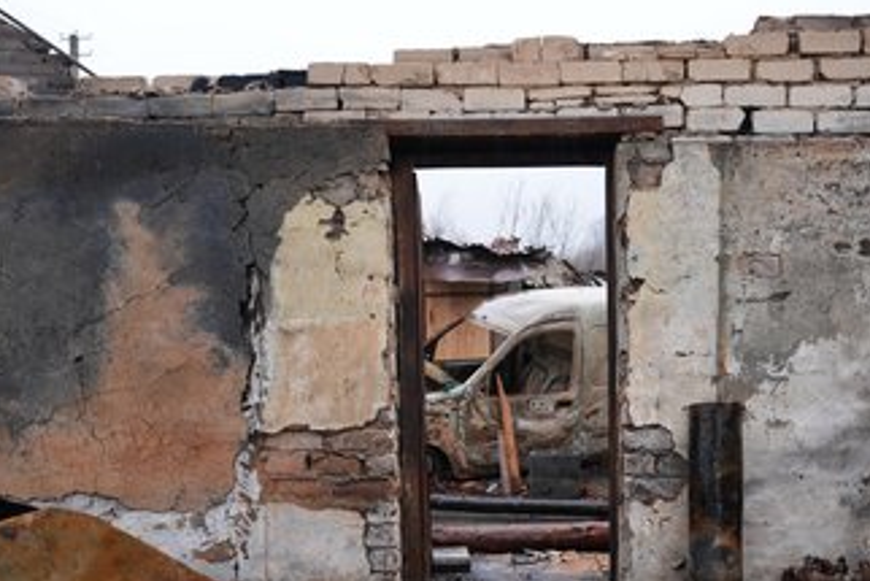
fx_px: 870
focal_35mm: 36
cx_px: 508
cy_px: 347
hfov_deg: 52.9
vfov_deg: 36.8
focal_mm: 29
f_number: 4
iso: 80
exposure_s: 1/60
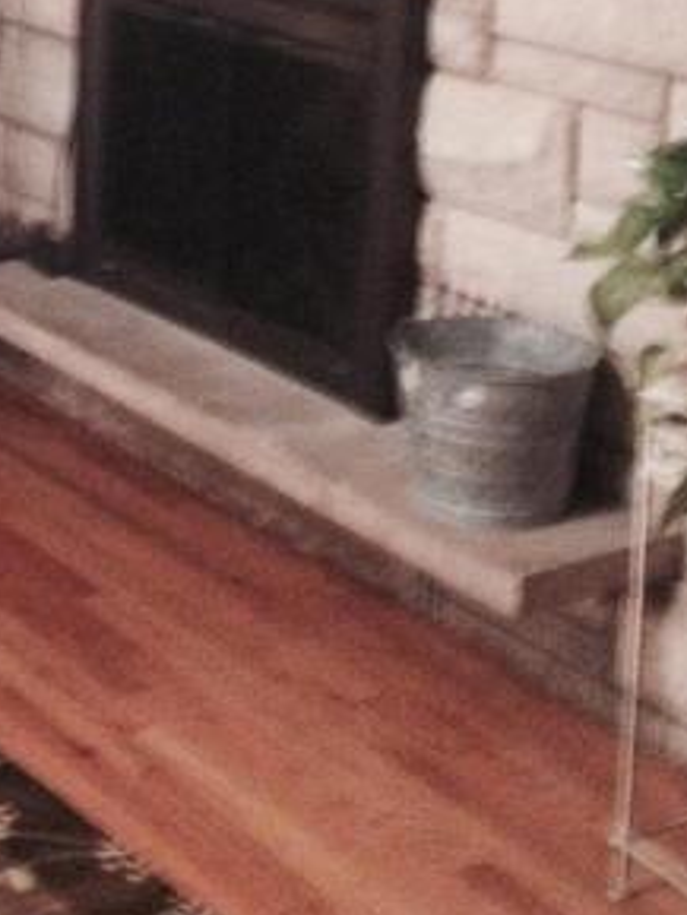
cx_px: 152
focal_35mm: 93
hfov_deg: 15.8
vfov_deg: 20.5
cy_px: 16
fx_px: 2459
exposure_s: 1/15
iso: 640
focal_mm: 4.28
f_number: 2.4
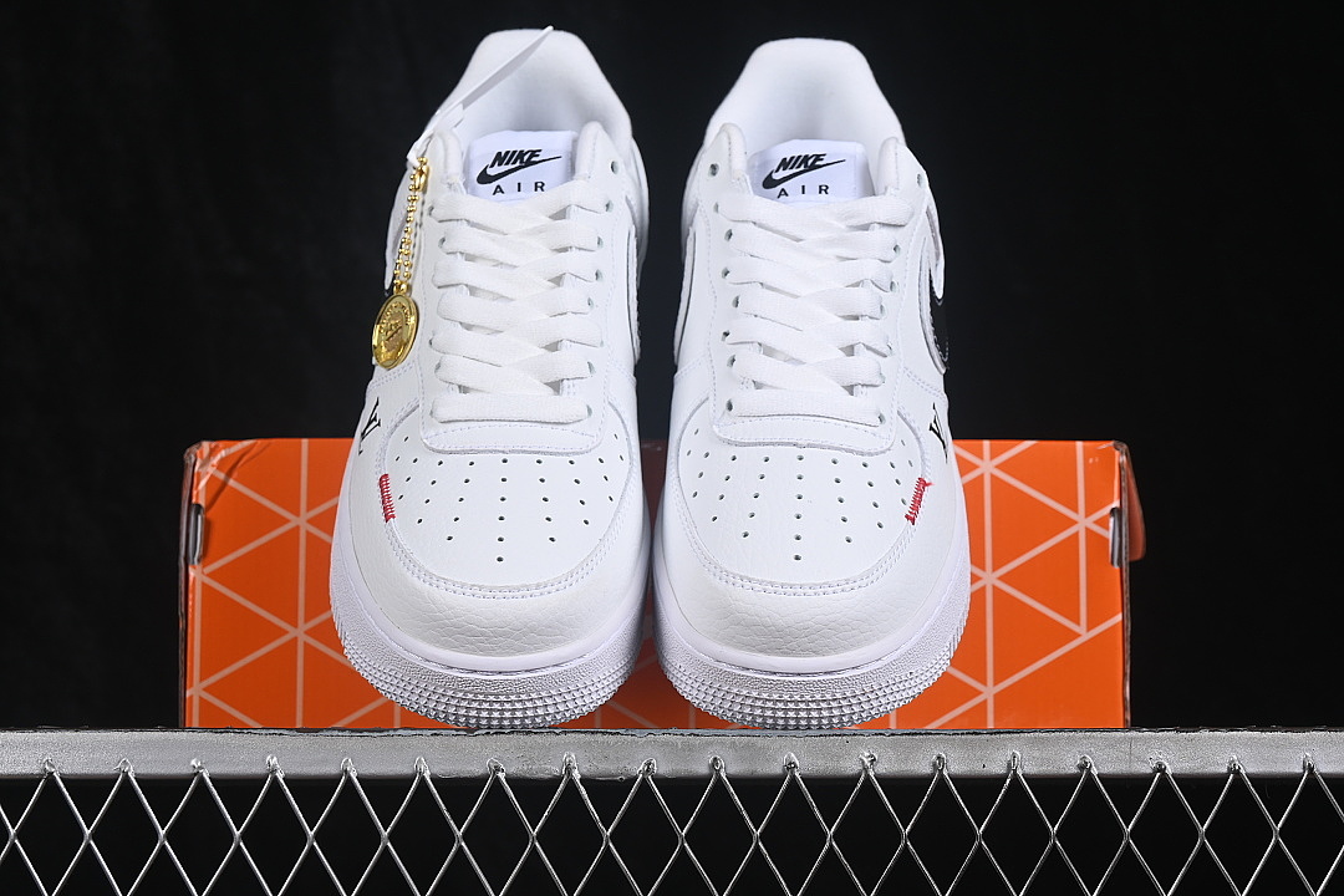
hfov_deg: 27.0
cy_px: 448
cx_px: 672
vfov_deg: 18.2
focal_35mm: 75
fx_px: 2800
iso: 160
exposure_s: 1/80
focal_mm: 50
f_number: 8
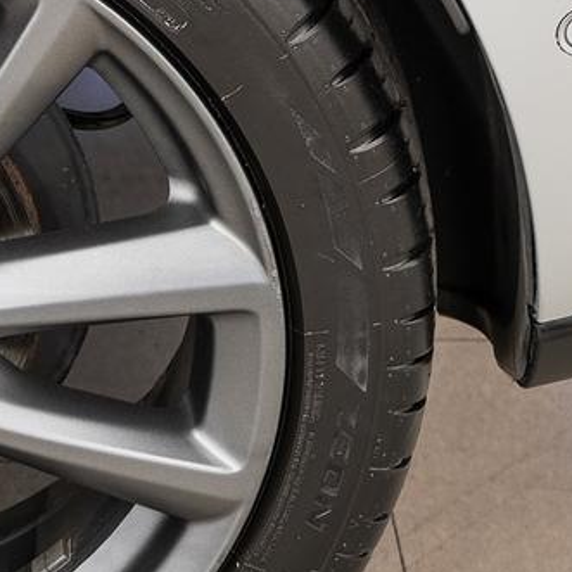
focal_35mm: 215
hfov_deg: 8.0
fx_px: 4019
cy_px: 364
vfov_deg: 8.1
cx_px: -206
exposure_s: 1/3
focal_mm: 52.5
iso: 100
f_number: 5.6
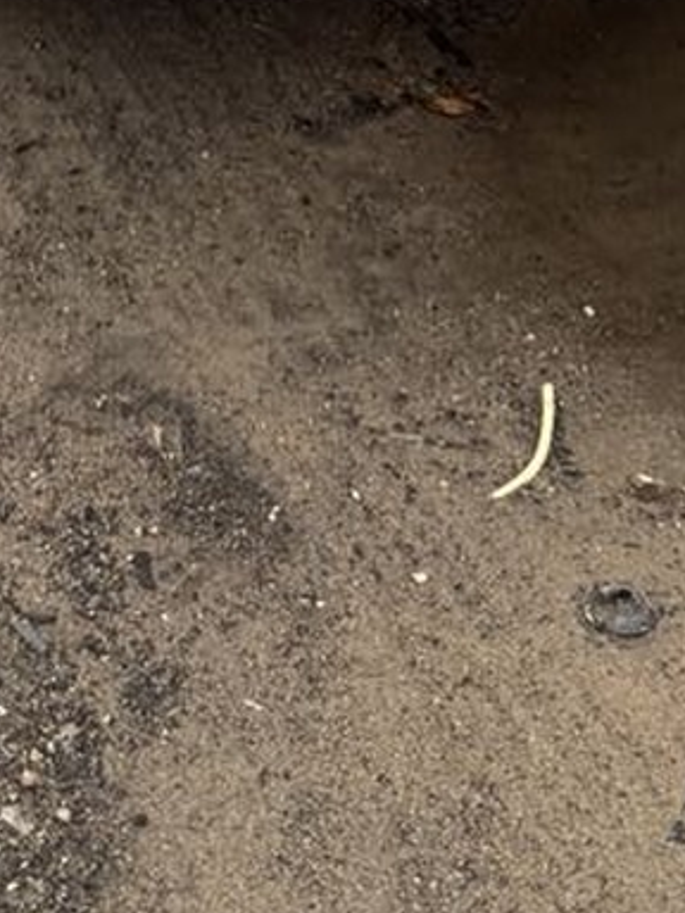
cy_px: -758
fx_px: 2638
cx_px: 138
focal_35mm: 100
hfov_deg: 14.7
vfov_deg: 16.3
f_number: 1.78
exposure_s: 1/279
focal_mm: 6.76
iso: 80
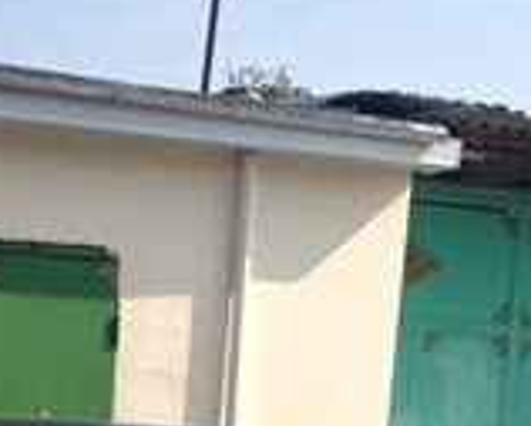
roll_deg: -0.6
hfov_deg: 17.5
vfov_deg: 13.3
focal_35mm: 107
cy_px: 701
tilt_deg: -15.7
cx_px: 10
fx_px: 1685
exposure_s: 1/1534
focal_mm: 4.28
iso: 50
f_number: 2.4
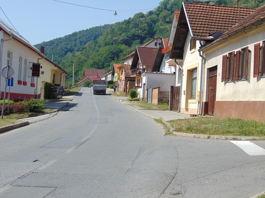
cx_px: 132
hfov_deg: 32.2
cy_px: 99
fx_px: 459
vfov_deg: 24.4
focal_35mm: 60
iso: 80
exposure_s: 1/1000
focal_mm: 10.8
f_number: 3.6
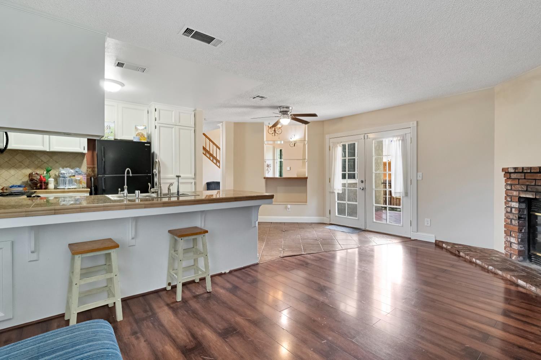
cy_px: 180
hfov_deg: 95.0
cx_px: 270
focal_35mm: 16
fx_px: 248
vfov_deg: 72.0
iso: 400
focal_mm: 11
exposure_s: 1/8
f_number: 8
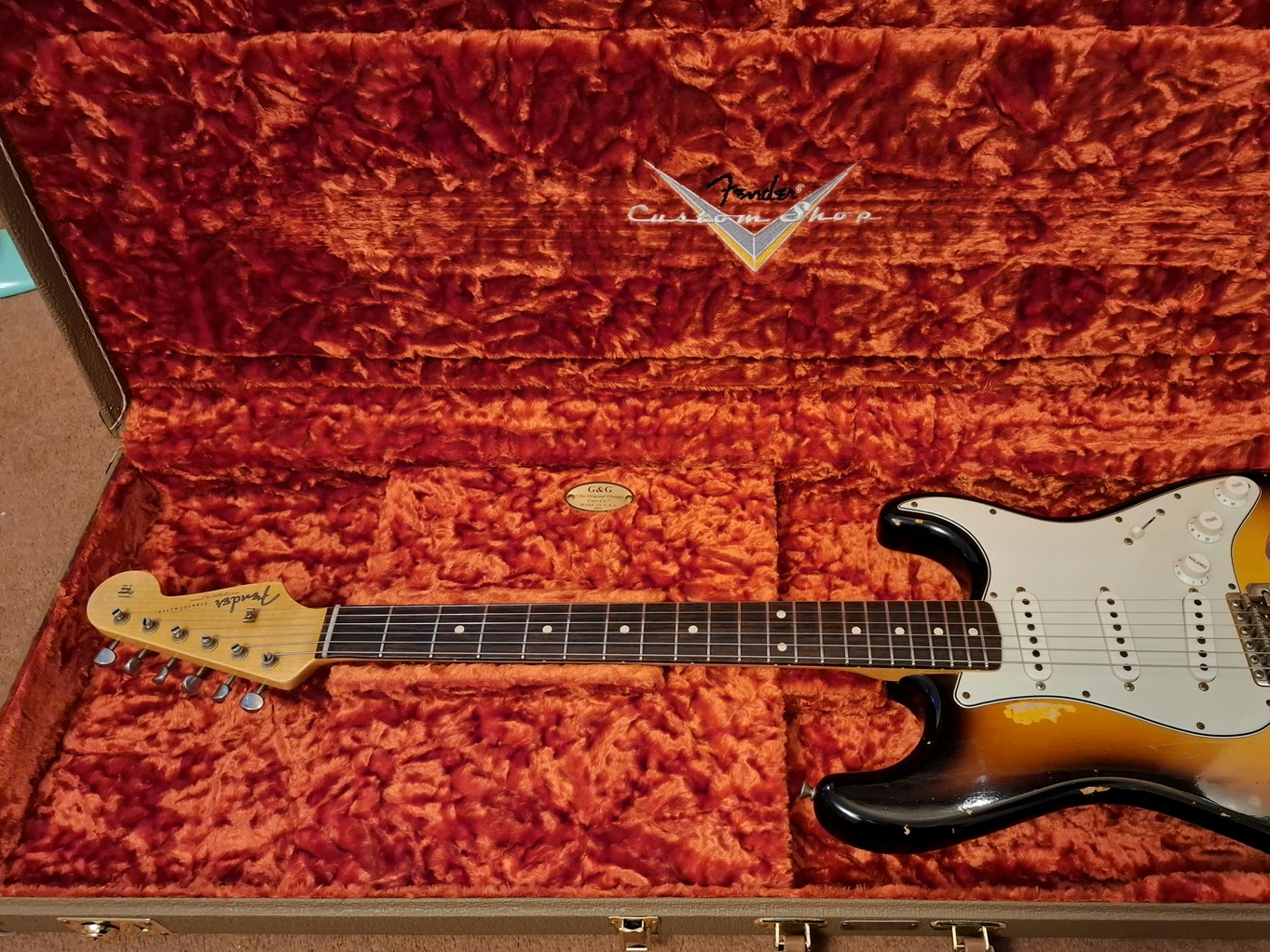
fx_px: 990
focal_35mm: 27
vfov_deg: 51.3
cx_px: 727
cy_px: 484
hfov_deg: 65.0
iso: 640
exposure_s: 1/25
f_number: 1.8
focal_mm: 5.54
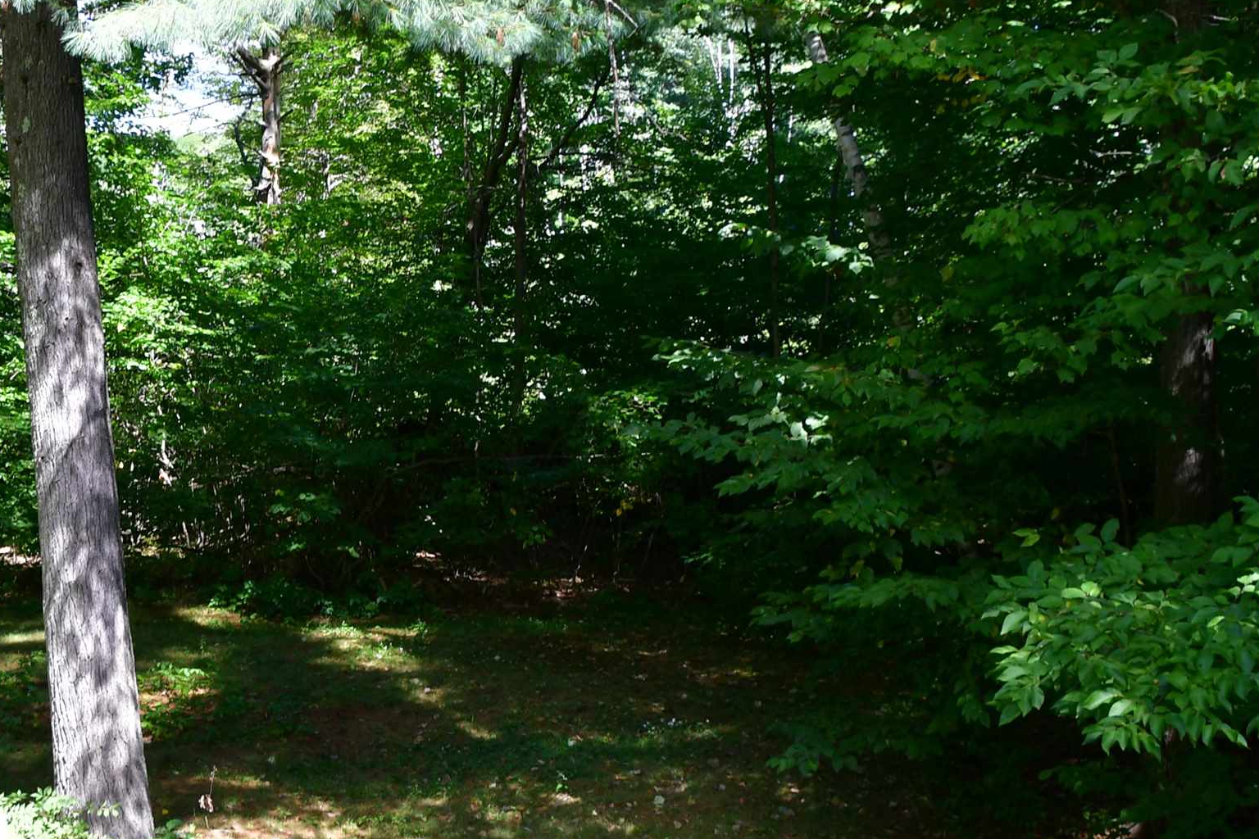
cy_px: 453
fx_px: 1888
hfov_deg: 35.8
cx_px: 267
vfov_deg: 25.1
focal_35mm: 54
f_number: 8
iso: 280
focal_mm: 18
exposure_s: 1/125
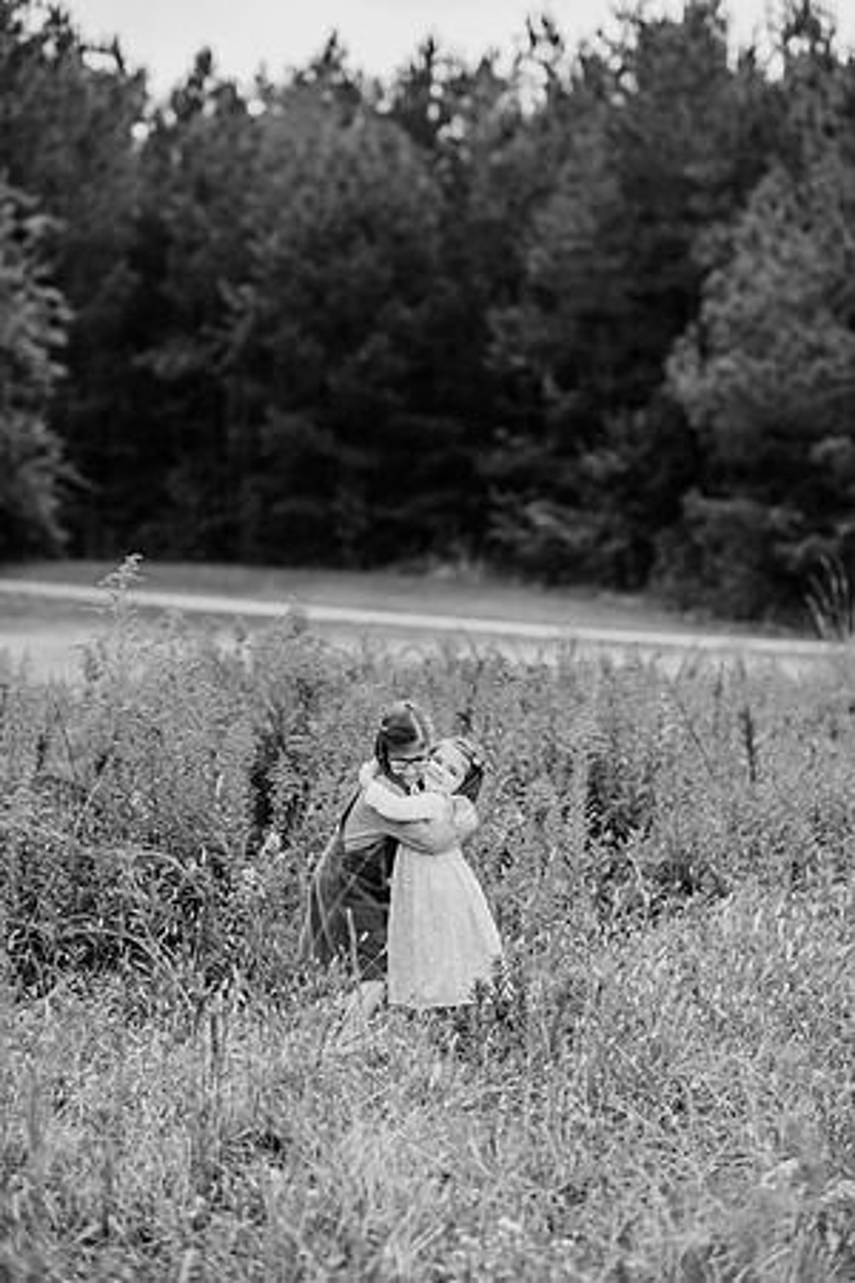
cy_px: 642
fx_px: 3028
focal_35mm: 85
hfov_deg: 16.1
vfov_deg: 23.9
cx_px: 428
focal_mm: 85
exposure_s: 1/1000
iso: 160
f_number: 2.5
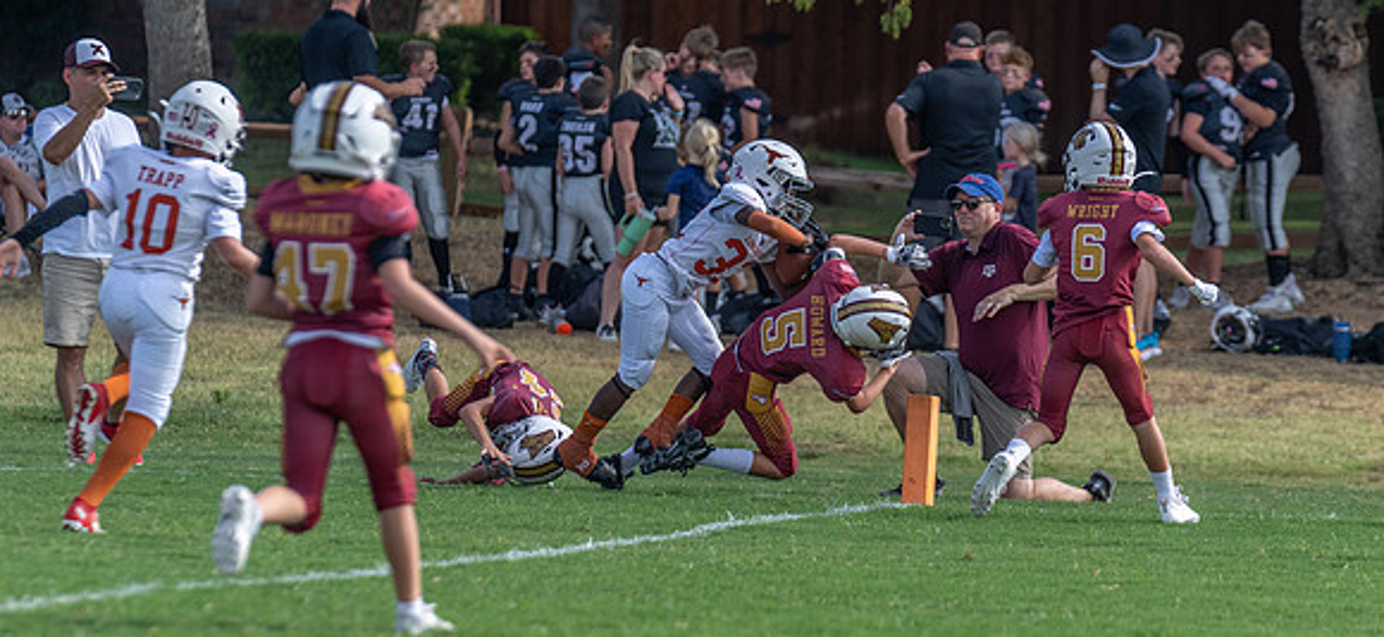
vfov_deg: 2.7
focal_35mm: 383
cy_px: 328
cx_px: 763
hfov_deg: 5.9
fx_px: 13496
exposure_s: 1/1600
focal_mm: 200
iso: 100
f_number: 3.5
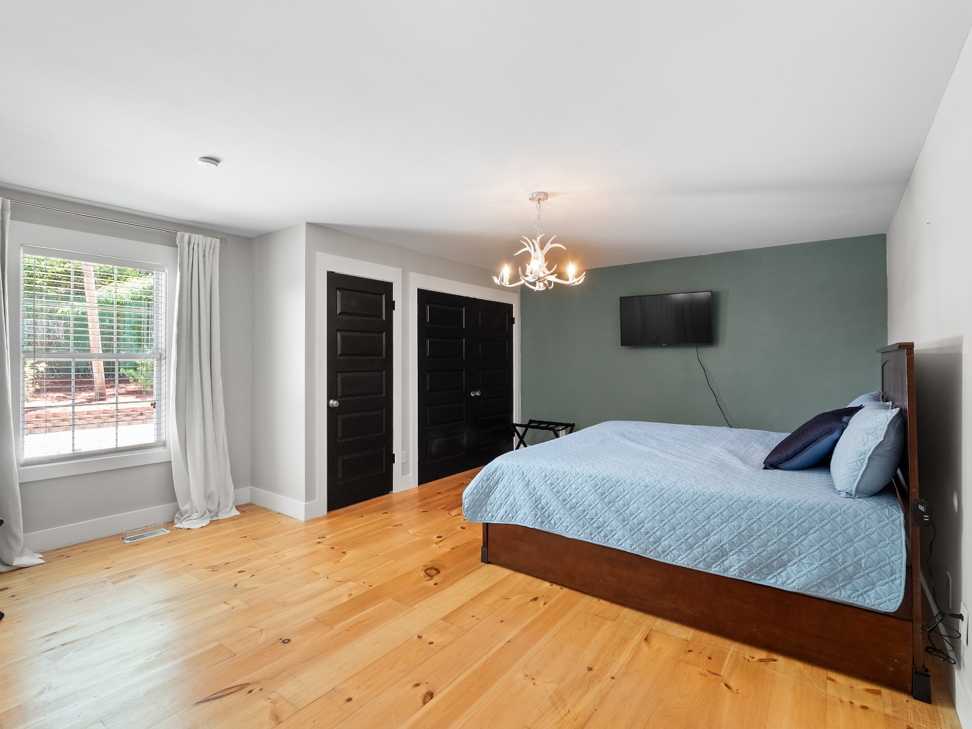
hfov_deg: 94.5
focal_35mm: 16
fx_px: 449
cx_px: 486
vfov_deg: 78.1
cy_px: 364
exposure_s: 1/3
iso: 400
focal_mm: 8
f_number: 5.6
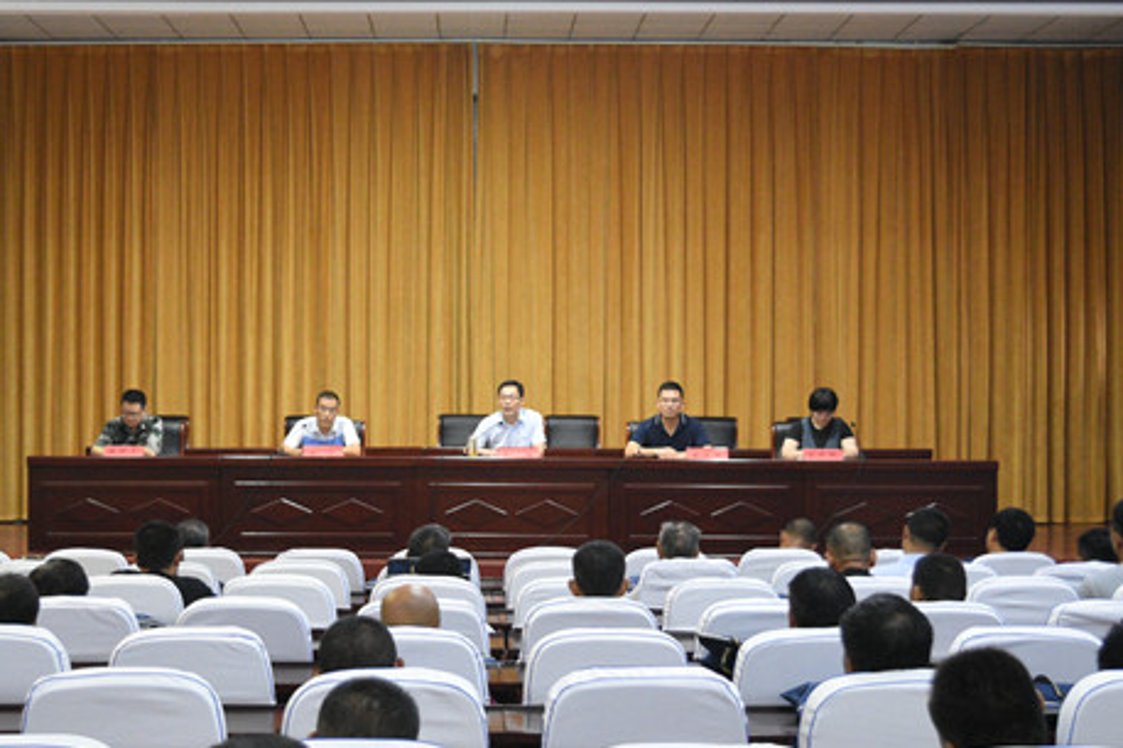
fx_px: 2361
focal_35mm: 76
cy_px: 348
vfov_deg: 18.0
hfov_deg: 26.7
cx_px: 449
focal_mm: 35
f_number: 4.5
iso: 2800
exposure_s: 1/60
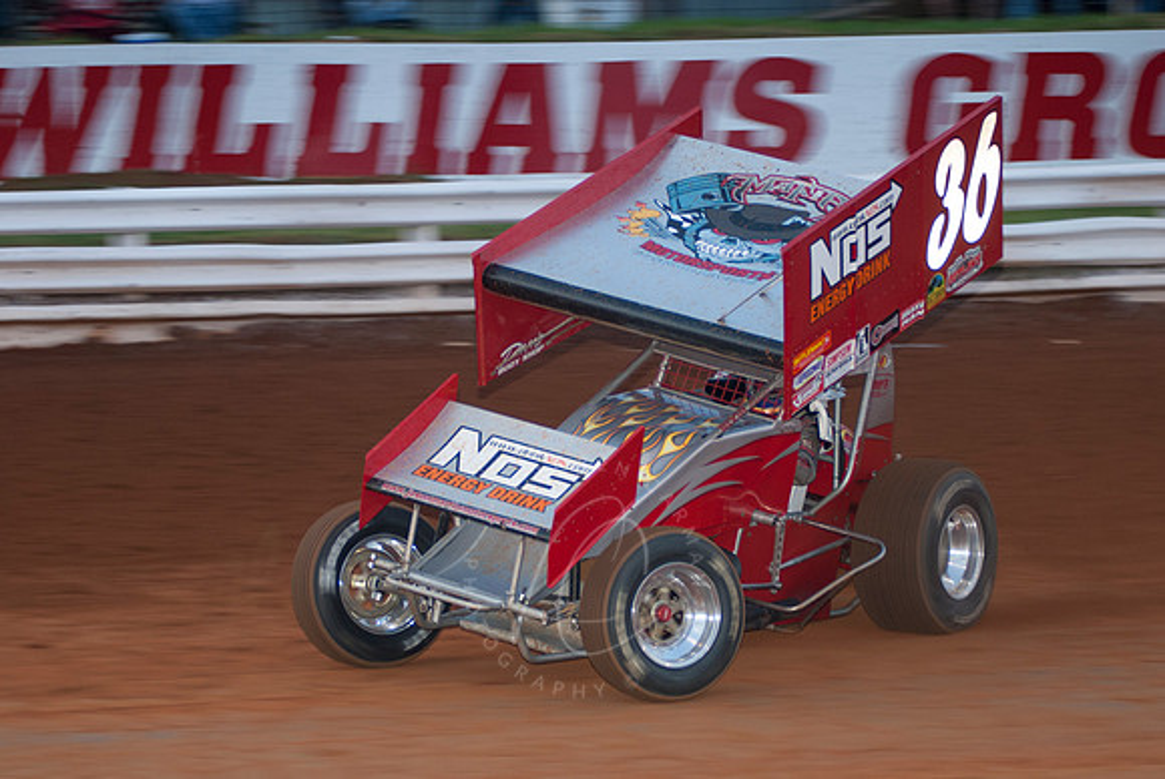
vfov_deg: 9.7
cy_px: 390
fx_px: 4616
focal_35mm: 142
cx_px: 582
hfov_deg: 14.4
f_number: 2.8
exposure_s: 1/400
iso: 250
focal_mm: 95
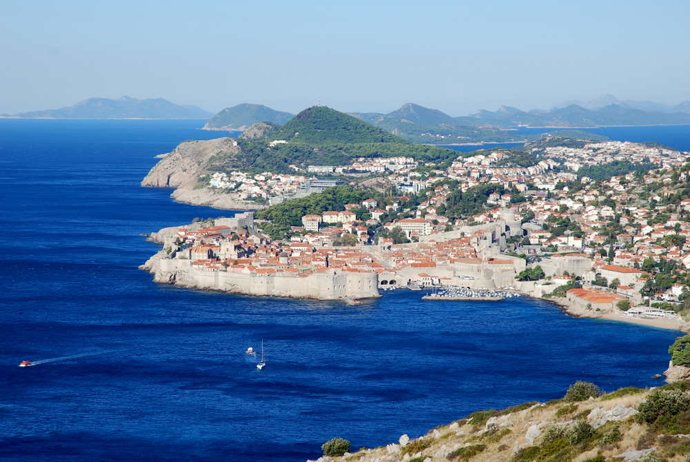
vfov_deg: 13.1
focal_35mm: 105
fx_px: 2015
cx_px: 345
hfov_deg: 19.4
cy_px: 231
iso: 160
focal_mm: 70
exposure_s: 1/250
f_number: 10
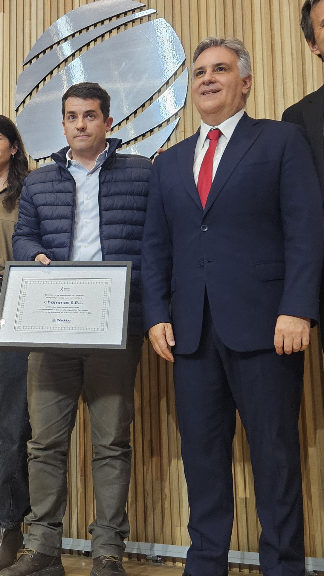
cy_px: 279
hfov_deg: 22.5
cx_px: 29
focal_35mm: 52
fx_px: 794
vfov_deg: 39.9
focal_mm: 5.4
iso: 800
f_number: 1.8
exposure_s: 1/100
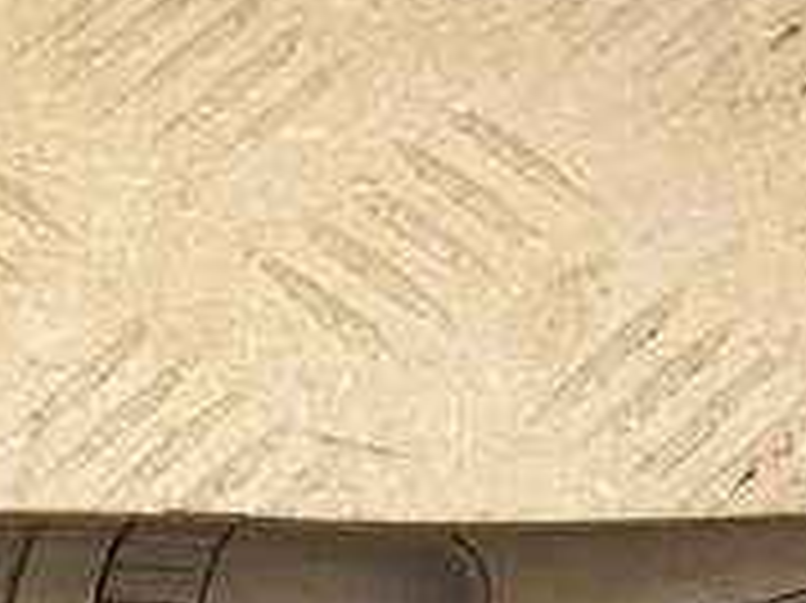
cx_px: 860
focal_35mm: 242
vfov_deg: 6.1
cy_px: 324
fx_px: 5631
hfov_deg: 8.1
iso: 800
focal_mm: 50
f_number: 7.1
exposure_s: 1/200
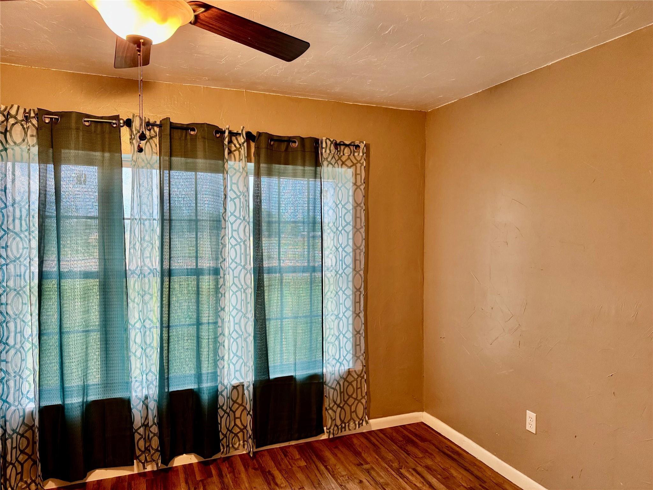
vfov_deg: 56.8
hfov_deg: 71.6
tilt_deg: -2.4
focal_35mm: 24
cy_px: 245
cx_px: 326
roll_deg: +0.2
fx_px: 453
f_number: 1.78
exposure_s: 1/60
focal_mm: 6.76
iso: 250
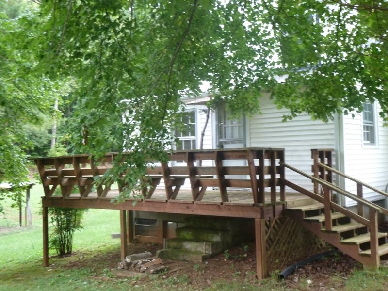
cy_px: 146
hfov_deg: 39.7
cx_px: 194
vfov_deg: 30.3
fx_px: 538
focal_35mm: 48
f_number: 3.8
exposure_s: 1/30
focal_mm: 7.9
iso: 160
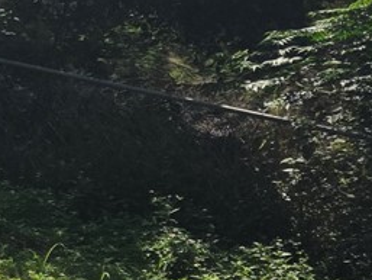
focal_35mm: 143
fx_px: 1537
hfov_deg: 10.5
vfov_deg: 10.2
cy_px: -87
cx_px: -688
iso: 80
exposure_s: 1/6150
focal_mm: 6.3
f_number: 1.7
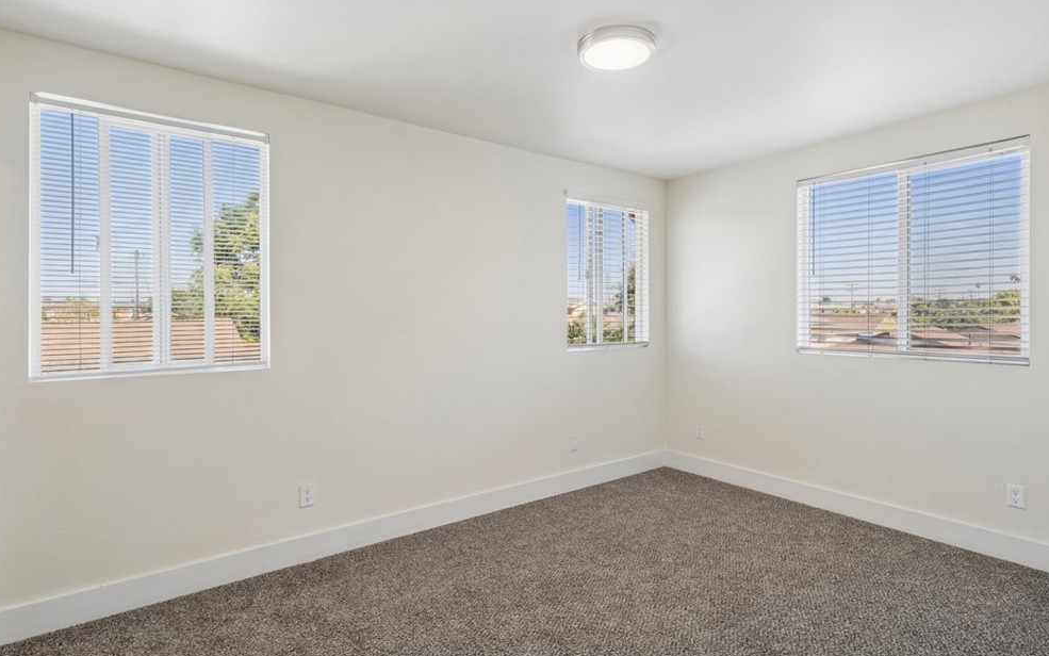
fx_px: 515
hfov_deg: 91.1
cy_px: 326
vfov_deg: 65.0
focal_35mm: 18
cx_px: 535
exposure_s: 1/30
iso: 200
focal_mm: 17
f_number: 9
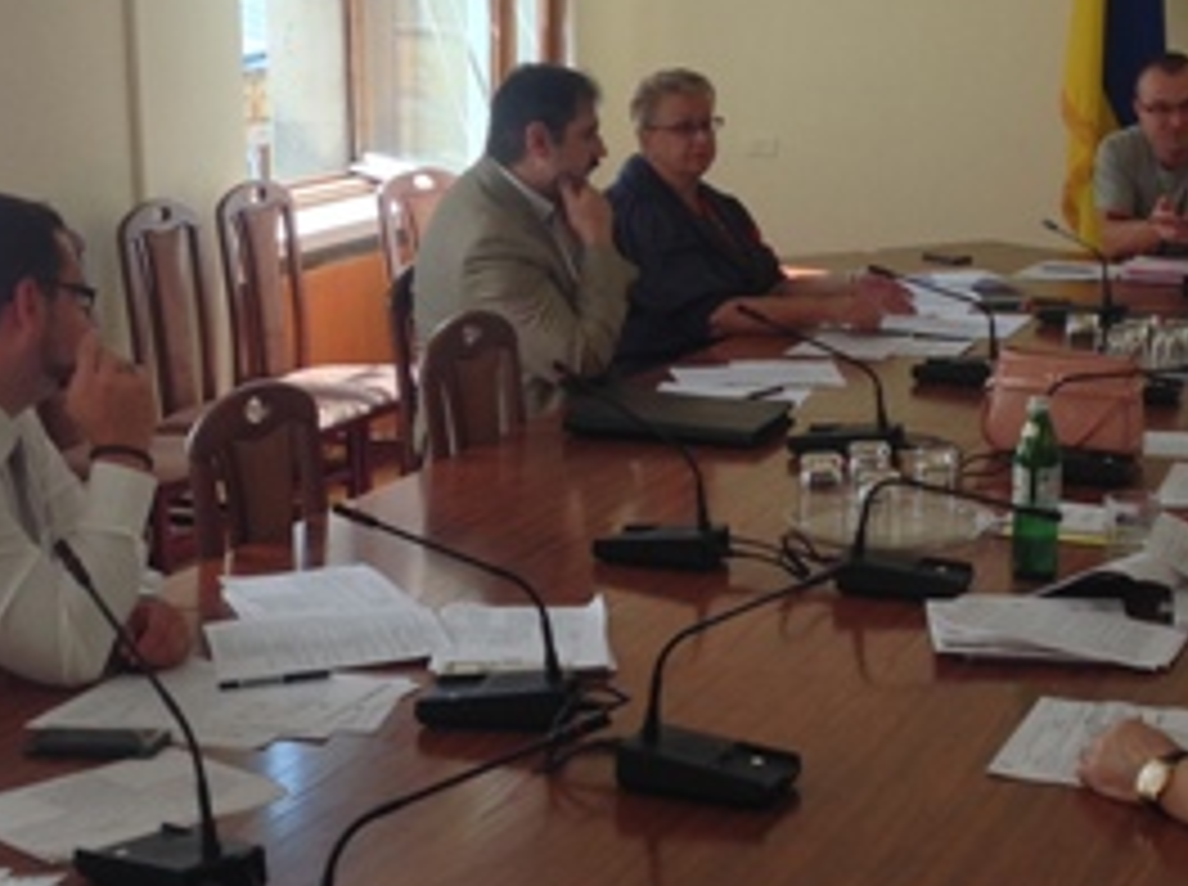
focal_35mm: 85
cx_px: 590
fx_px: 2912
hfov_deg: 23.1
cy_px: 513
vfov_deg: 17.3
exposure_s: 1/152
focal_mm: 4.28
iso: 50
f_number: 2.4
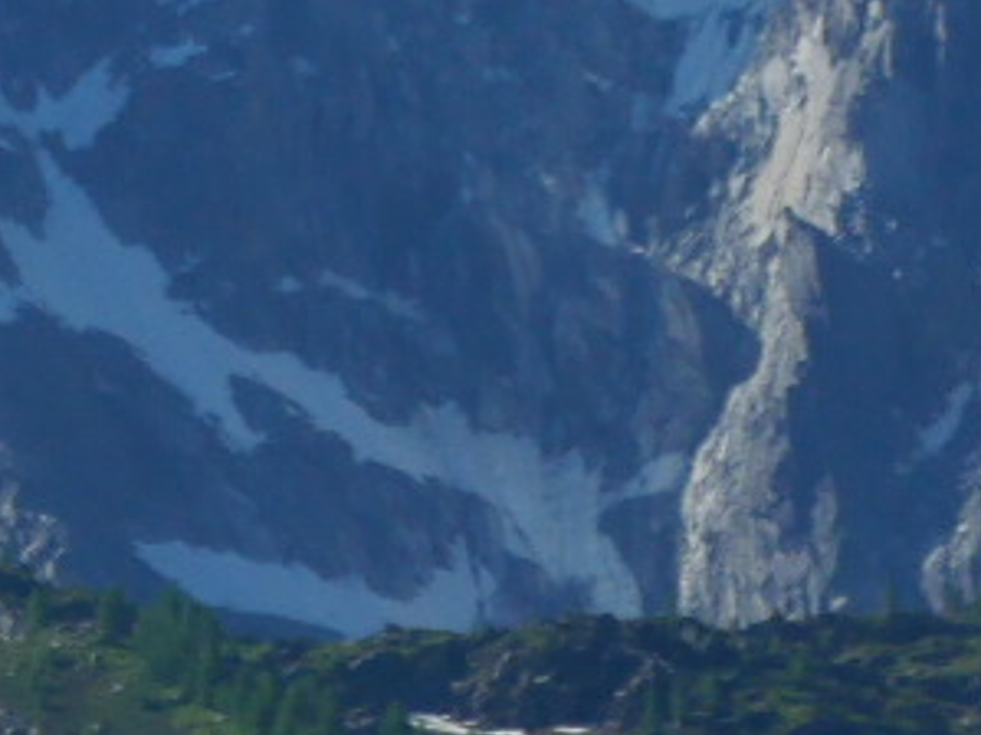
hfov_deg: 2.2
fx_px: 25807
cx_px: 886
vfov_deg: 1.6
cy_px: -1857
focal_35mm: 911
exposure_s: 1/800
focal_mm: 60
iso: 200
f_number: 7.1
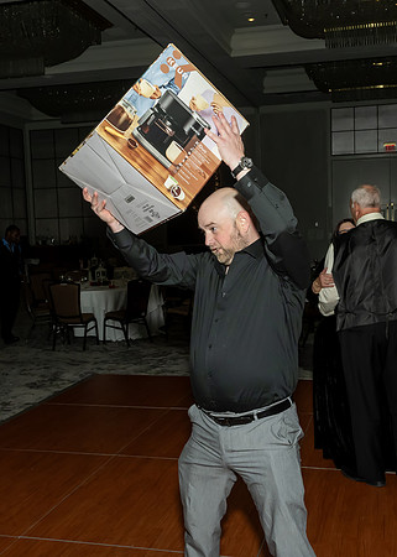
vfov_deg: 48.1
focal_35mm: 39
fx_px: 623
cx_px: 226
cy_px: 283
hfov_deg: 35.3
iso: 1000
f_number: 8
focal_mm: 17
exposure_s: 1/250
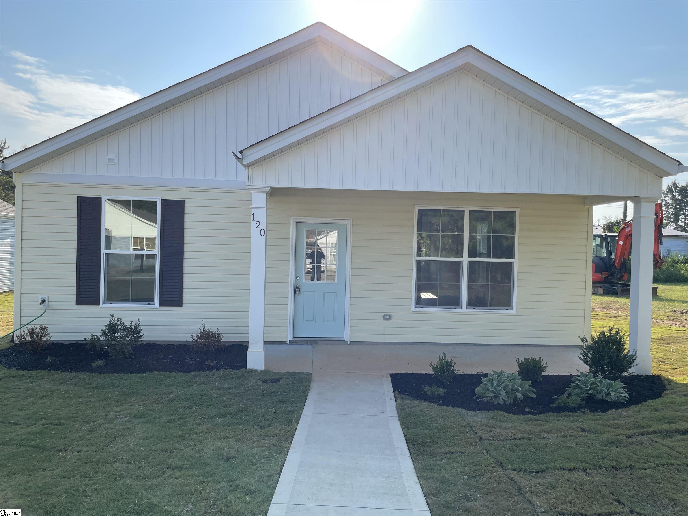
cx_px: 344
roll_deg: -1.1
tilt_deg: -0.4
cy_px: 258
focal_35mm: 26
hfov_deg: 67.3
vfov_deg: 53.1
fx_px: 517
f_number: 1.6
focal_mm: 4.2
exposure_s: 1/1916
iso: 32
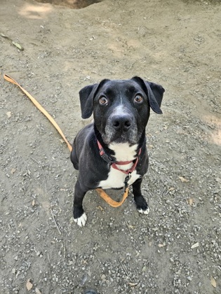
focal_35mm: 23
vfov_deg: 73.9
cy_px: 147
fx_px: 196
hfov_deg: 58.9
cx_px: 110
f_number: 1.8
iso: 400
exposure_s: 1/120
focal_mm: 5.4
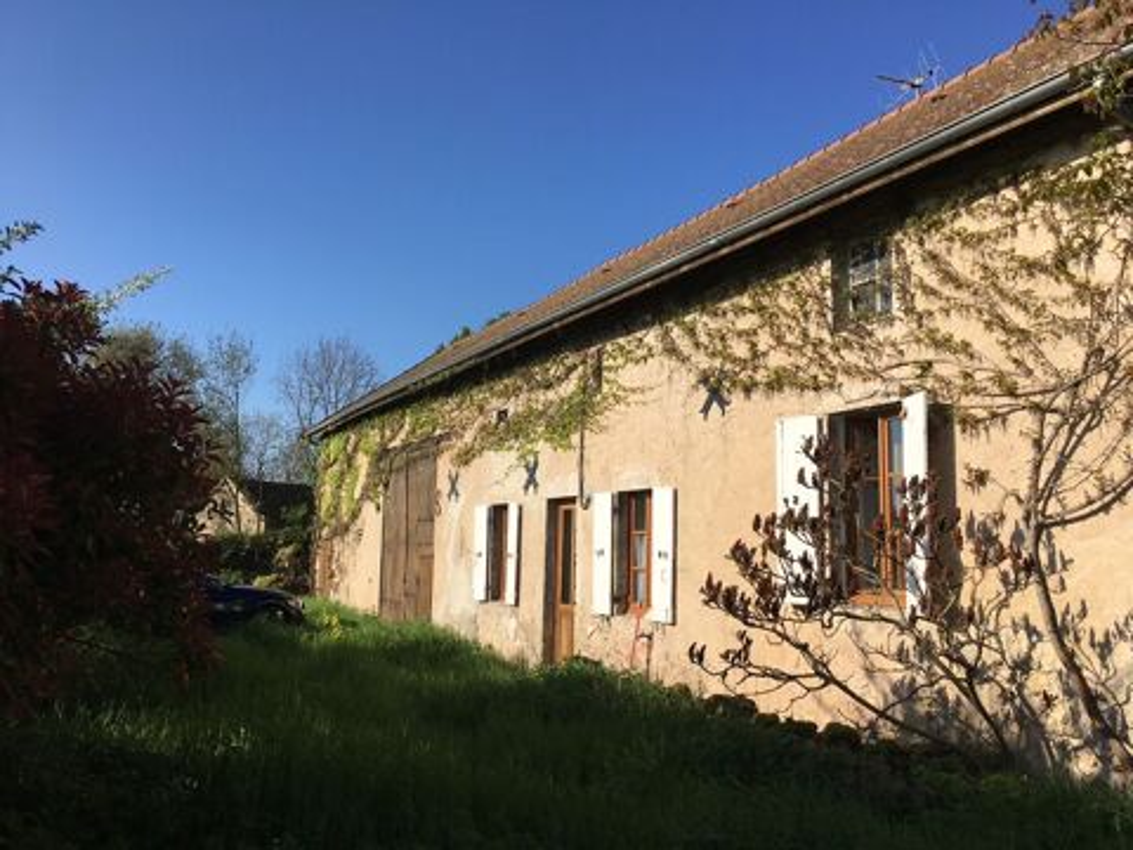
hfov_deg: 61.7
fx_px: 949
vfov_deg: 48.2
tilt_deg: +9.2
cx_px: 566
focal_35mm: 29
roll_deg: -2.5
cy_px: 425
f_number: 2.2
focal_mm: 4.15
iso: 25
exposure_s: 1/1876
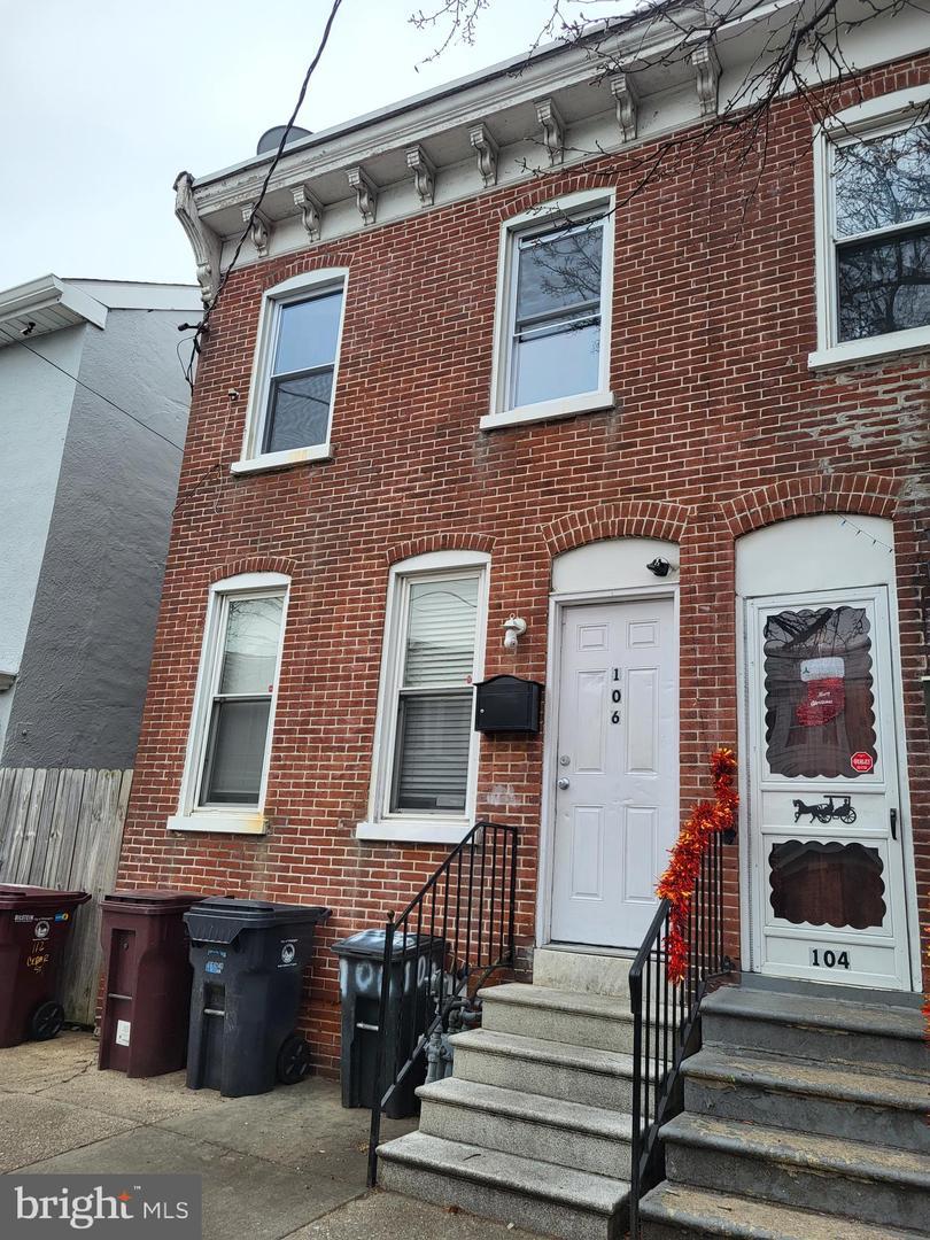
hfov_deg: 53.1
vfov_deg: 67.3
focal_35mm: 26
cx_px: 465
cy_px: 620
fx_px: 931
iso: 40
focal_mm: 5.4
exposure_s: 1/544
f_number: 1.8
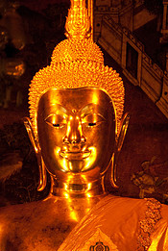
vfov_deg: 4.0
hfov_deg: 2.7
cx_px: 75
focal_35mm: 517
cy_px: 178
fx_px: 3604
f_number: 5.6
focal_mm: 200
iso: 800
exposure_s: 1/125
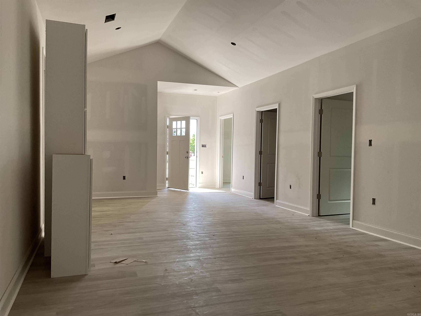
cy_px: 158
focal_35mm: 29
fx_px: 353
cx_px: 210
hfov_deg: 61.7
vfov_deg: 48.2
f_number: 1.8
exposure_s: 1/122
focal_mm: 3
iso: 64
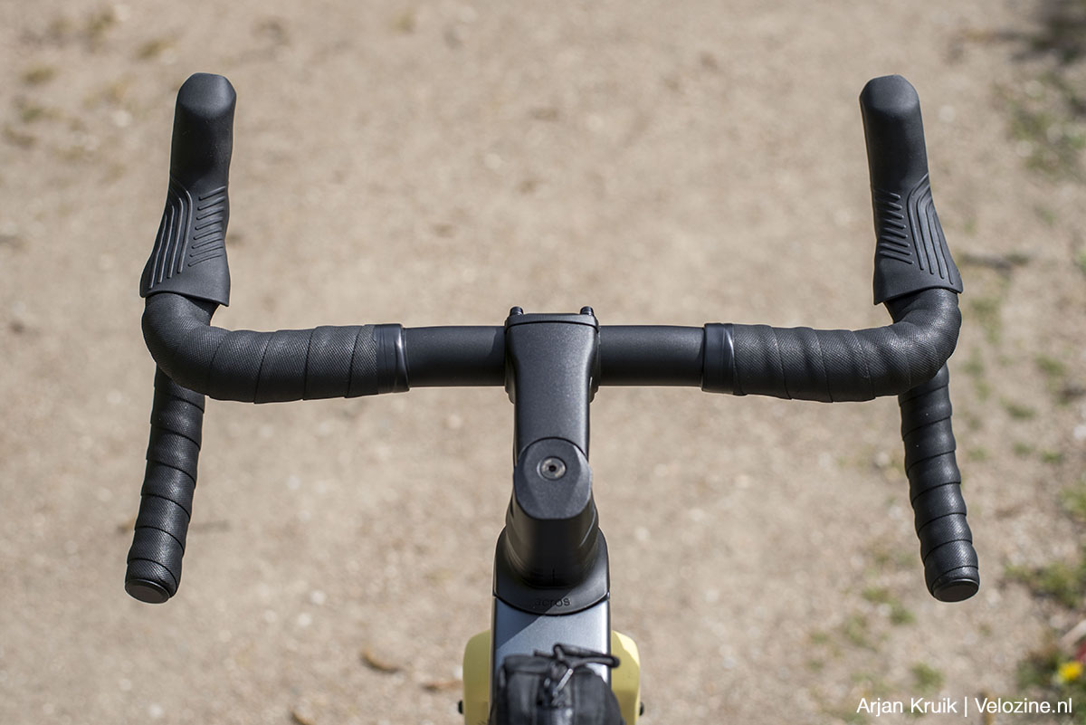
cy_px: 362
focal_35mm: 50
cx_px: 543
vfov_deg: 27.0
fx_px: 1509
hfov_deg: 39.6
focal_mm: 50
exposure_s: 1/1250
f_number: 4.5
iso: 100
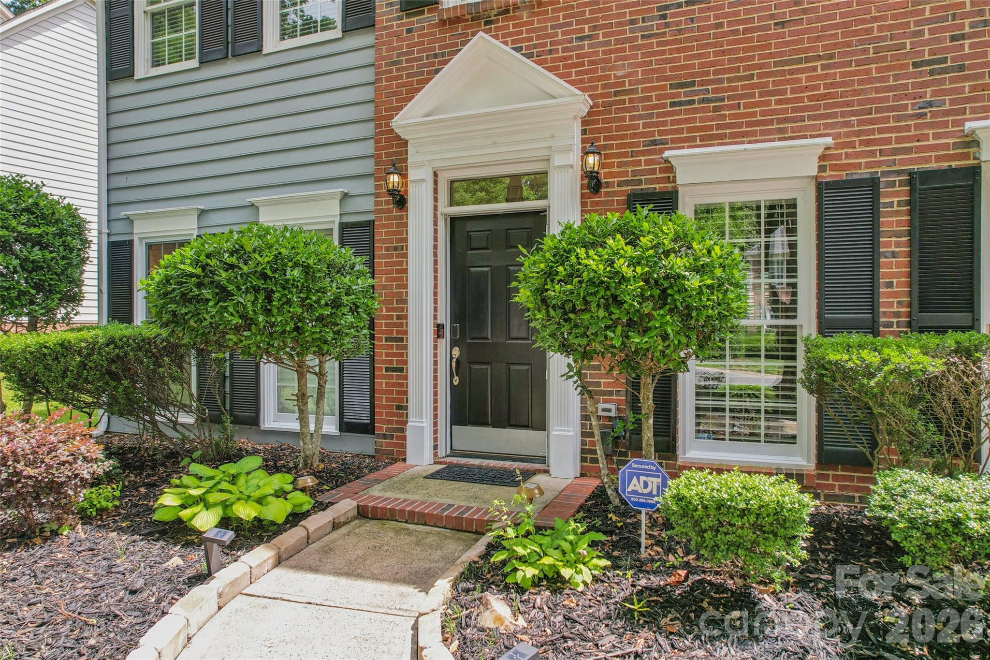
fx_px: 605
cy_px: 330
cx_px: 495
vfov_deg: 57.2
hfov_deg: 78.6
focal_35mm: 22
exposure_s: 1/80
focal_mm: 8.4
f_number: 2.8
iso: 100
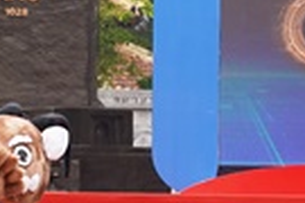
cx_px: -104
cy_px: 124
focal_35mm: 468
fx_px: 3965
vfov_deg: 2.9
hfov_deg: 4.4
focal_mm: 70
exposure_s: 1/320
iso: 400
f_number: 5
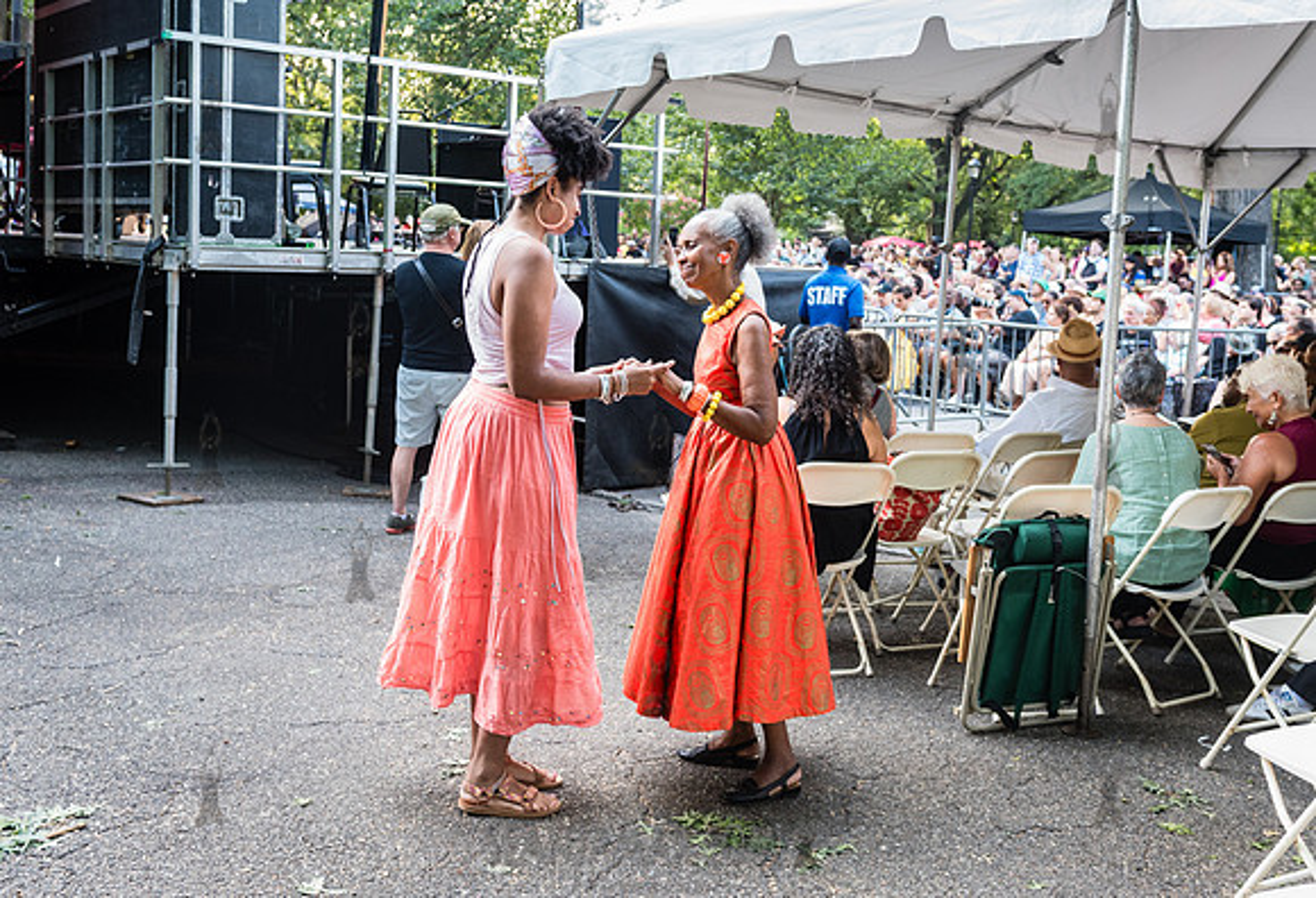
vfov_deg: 36.1
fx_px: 1376
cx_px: 658
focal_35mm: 37
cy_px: 381
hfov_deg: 51.1
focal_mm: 32
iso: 800
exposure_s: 1/60
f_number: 3.5
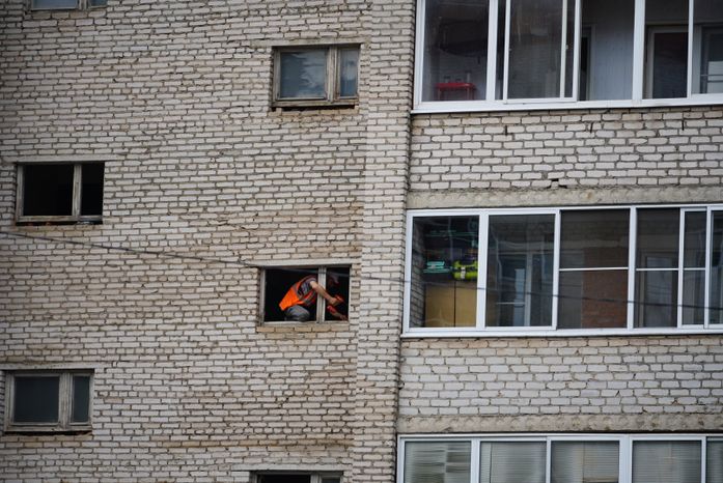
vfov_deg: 6.9
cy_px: 242
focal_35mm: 200
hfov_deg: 10.3
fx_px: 4020
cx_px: 362
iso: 400
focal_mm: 200
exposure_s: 1/5000
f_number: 3.2
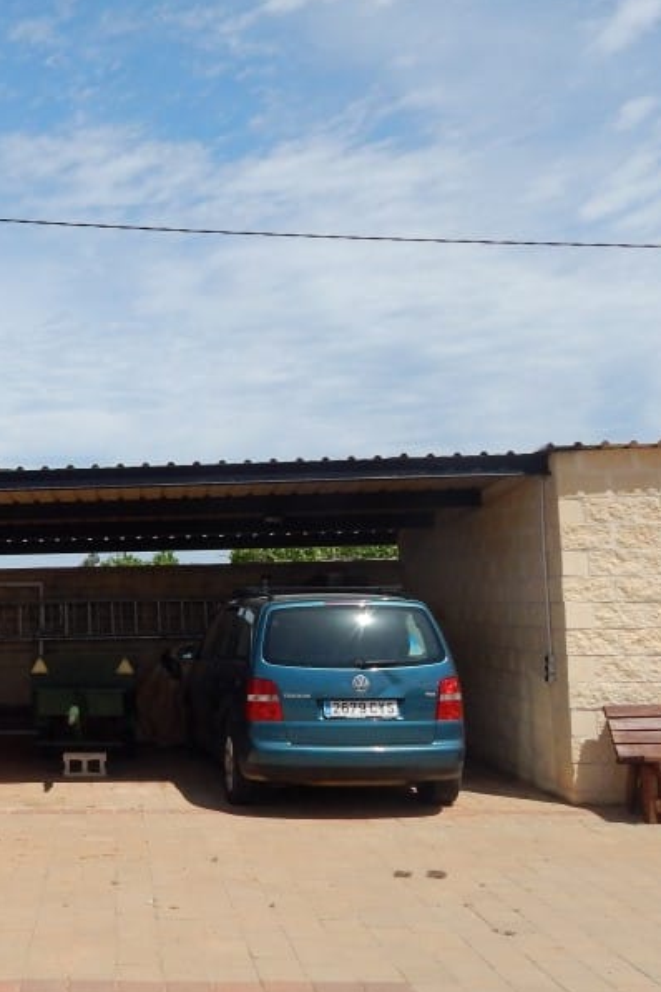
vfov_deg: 47.4
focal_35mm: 41
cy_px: 522
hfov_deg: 30.6
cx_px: 20
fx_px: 1129
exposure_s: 1/640
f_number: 6
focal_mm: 4
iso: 125
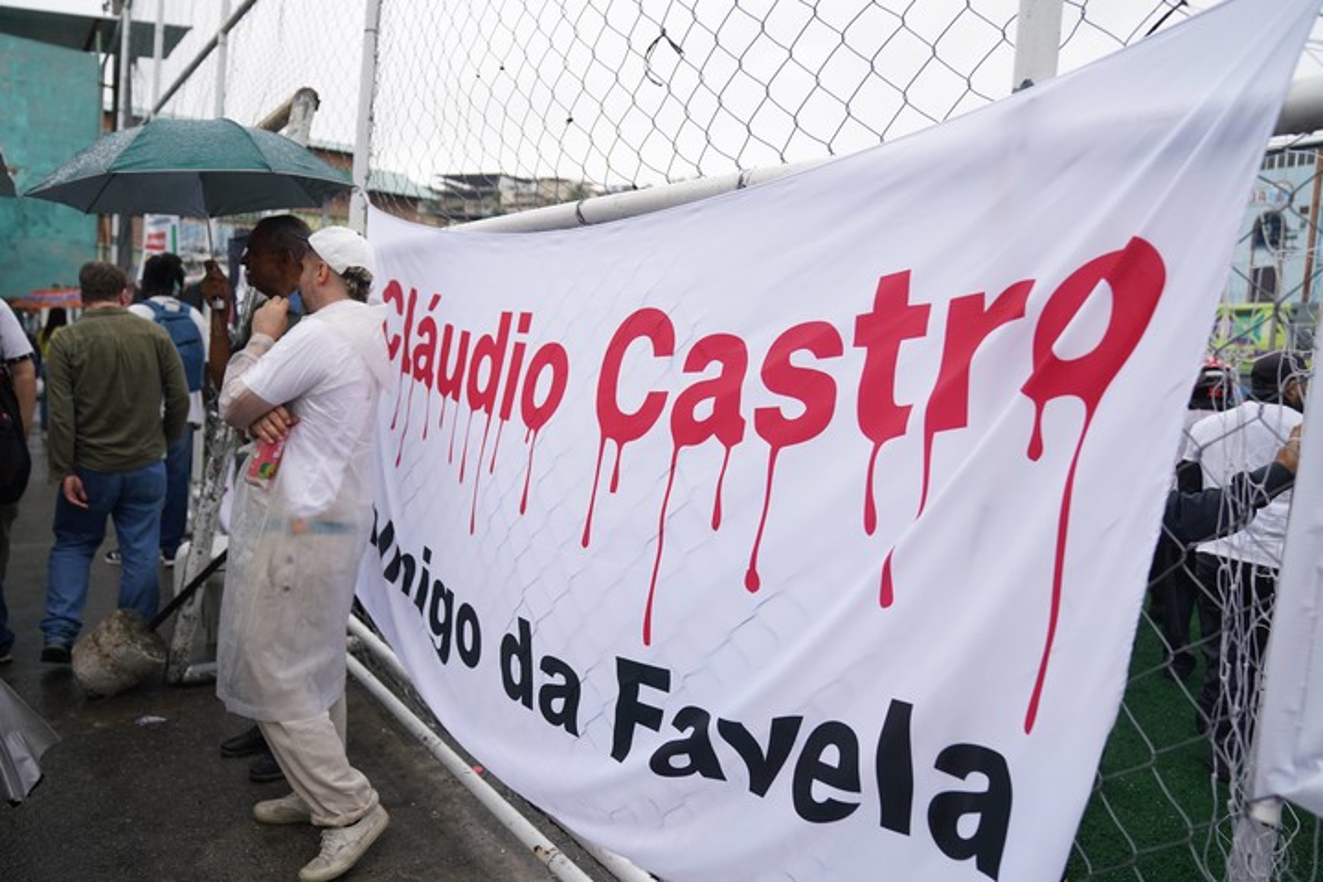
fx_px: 882
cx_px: 662
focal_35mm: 24
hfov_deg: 73.7
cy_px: 441
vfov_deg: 53.1
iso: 125
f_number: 2.8
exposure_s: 1/320
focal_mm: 24
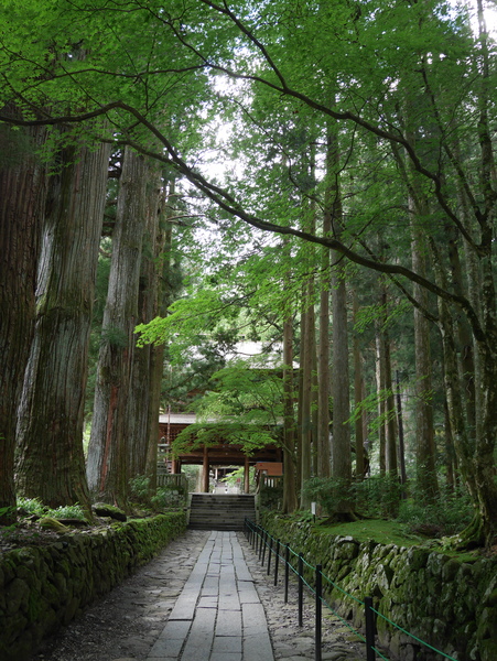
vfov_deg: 56.8
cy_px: 330
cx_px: 248
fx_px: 612
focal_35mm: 32
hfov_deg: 44.2
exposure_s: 1/60
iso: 500
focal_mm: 16
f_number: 3.9
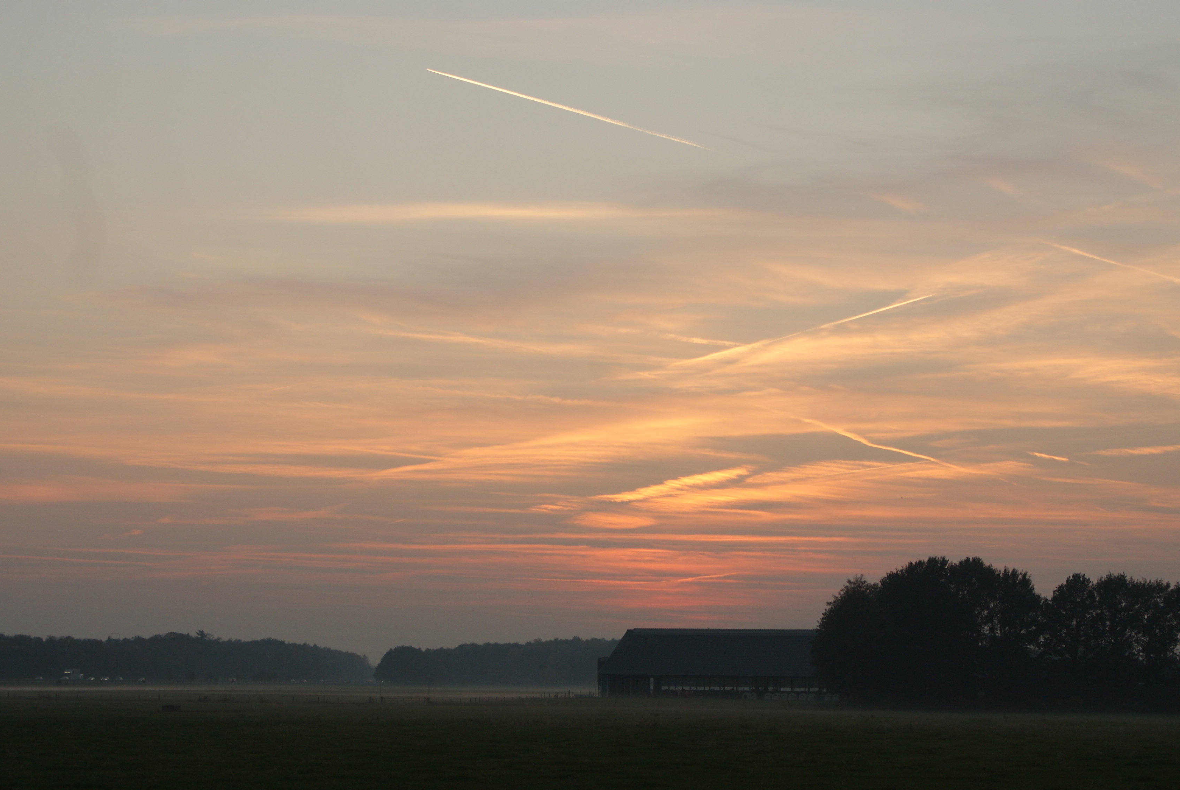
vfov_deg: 15.9
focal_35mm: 86
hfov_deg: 23.6
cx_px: 600
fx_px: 2822
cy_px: 442
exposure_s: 1/80
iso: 160
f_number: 5.6
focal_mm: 50
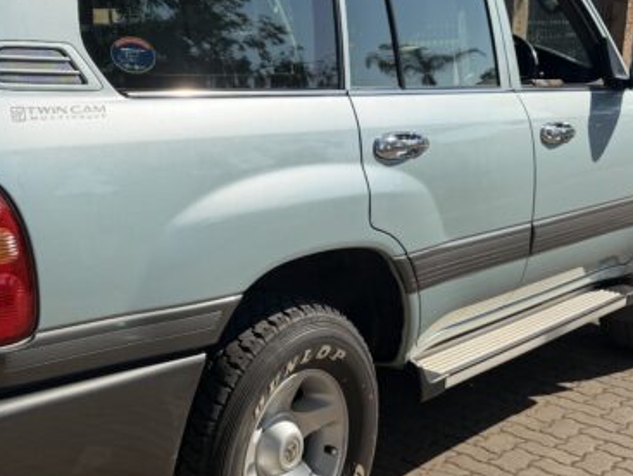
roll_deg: +1.7
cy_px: 216
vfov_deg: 28.1
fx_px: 952
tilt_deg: -11.2
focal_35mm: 52
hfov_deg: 35.9
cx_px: 152
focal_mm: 6.76
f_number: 1.78
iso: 100
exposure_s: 1/4975
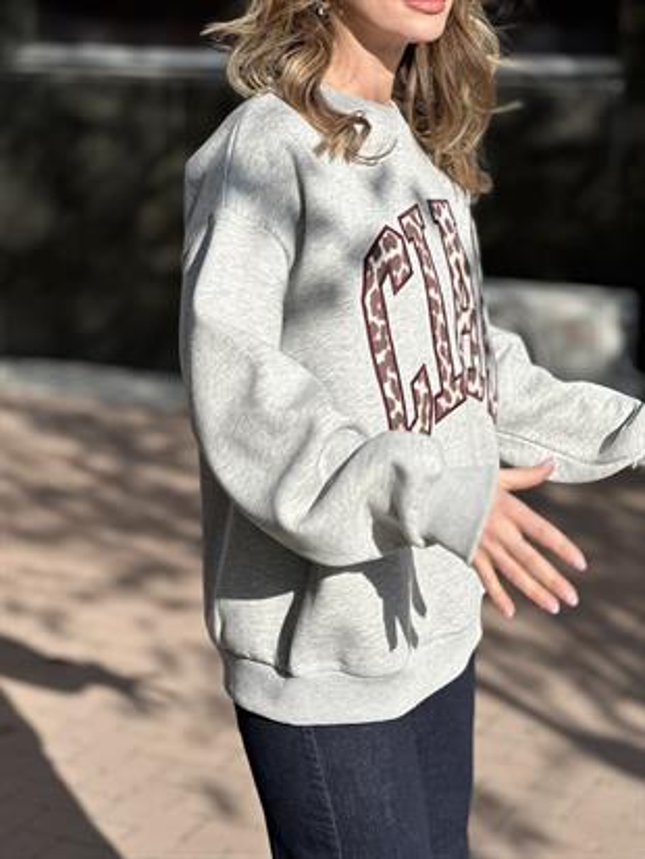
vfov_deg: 25.3
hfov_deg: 19.1
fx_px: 1912
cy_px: 430
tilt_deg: -12.7
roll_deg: -1.6
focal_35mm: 77
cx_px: 322
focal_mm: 9
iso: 32
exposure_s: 1/1155
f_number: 2.8
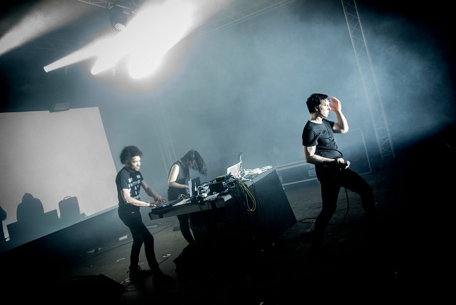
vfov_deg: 42.4
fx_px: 393
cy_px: 152
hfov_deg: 60.3
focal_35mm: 31
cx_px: 228
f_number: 2.8
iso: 4000
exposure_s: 1/10
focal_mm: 31
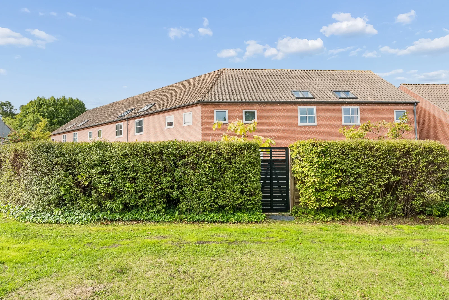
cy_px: 150
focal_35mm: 20
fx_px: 249
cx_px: 224
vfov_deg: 61.9
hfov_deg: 84.0
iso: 360
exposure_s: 1/125
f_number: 13
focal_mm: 20
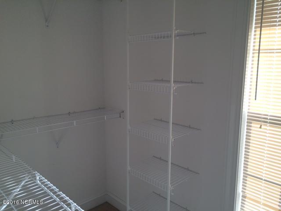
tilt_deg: -11.1
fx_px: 235
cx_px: 140
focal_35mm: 29
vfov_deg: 48.2
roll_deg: -0.3
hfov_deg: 61.7
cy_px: 106
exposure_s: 1/157
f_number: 2.2
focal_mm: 4.15
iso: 40
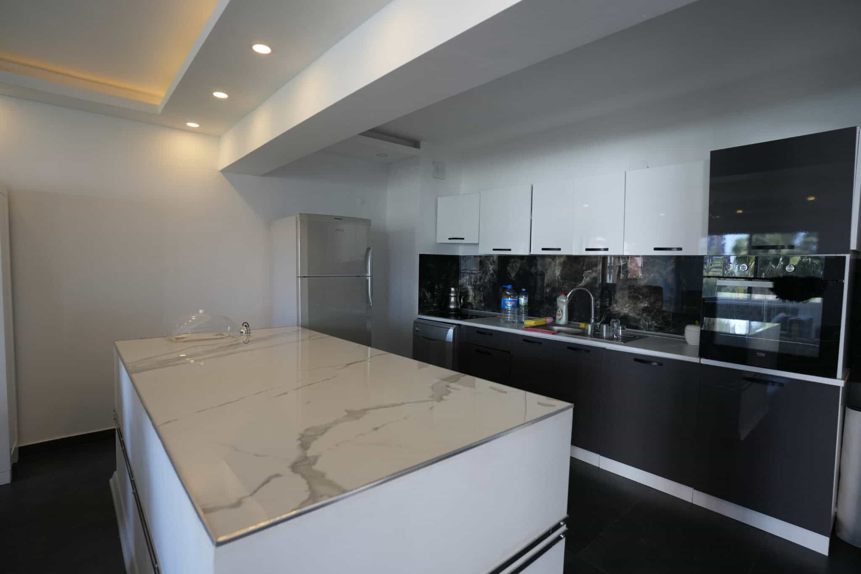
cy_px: 287
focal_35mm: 17
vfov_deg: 70.4
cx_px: 430
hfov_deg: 93.3
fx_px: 407
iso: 640
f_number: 4
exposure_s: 1/160
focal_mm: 17
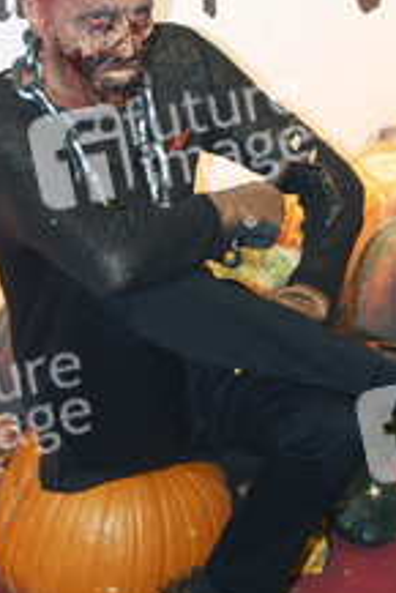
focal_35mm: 138
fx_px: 2273
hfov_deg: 10.0
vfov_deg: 14.9
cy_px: 281
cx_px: 250
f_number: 5.6
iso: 1250
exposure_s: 1/400
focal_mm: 50
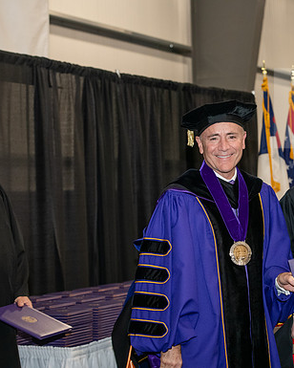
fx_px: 1077
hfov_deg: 15.4
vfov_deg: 19.4
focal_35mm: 99
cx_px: 245
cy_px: 184
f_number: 5
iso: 2500
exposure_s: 1/200
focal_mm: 70
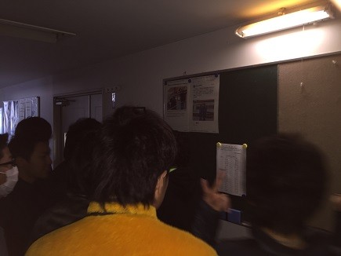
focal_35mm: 29
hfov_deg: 61.7
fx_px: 286
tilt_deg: -0.9
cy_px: 128
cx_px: 170
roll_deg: +1.0
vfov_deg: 48.2
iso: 32
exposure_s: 1/16
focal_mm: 4.15
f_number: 2.2
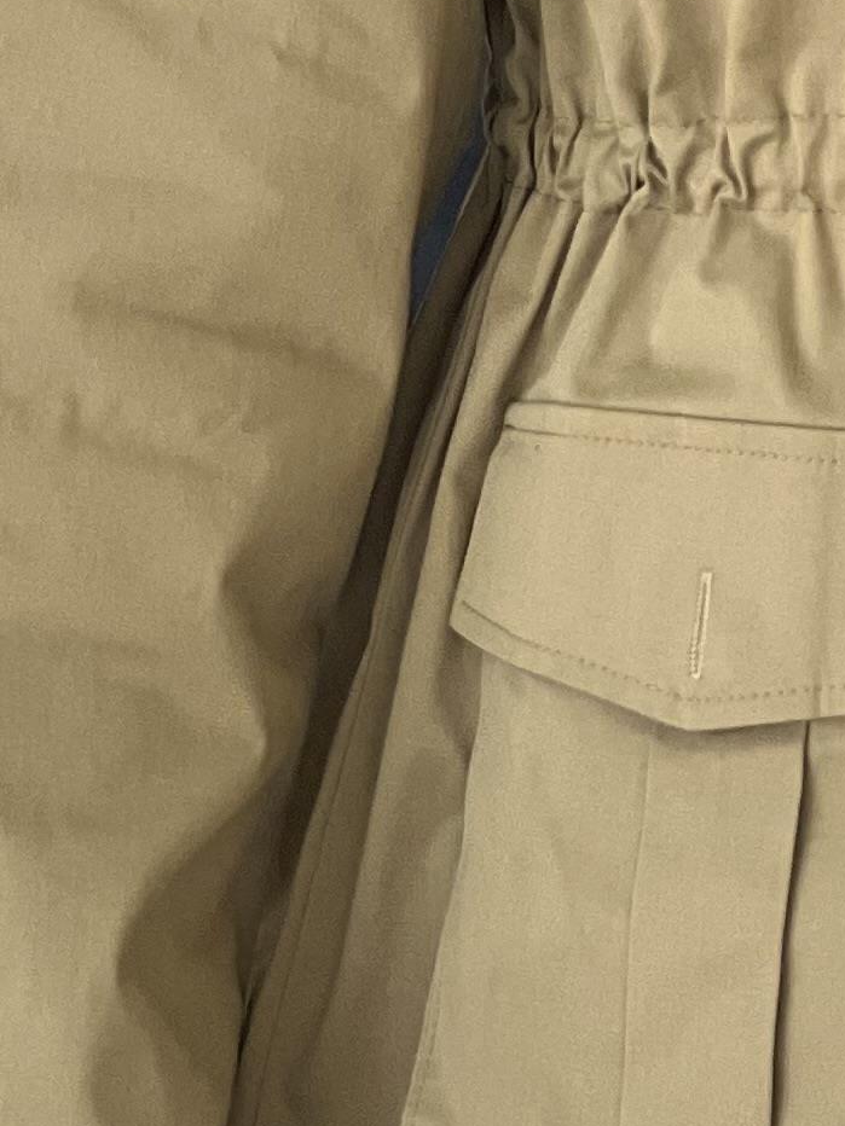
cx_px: 1170
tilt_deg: -9.6
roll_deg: +1.3
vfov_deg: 5.9
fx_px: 10838
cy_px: -57
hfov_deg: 4.4
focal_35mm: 333
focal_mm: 9
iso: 200
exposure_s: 1/121
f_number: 2.8
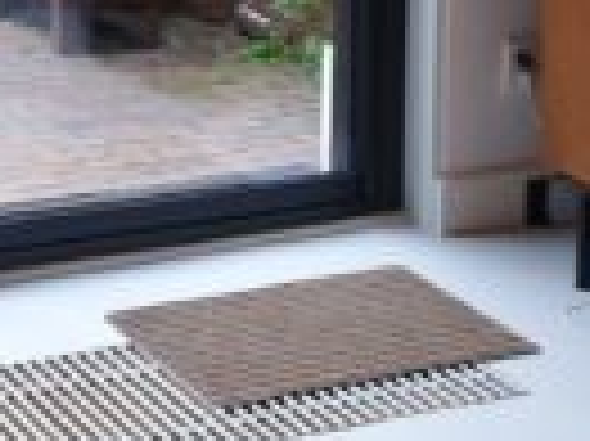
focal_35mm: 106
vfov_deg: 12.8
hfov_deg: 16.7
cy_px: -333
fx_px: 1805
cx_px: -318
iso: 100
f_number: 2.4
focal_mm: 4.3
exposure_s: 1/50
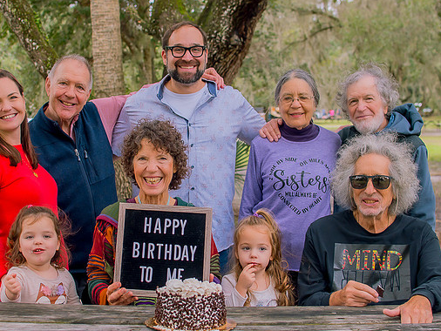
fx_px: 777
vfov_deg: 24.0
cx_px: 178
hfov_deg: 31.6
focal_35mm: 61
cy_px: 166
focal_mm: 35
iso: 100
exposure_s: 1/250
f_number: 4
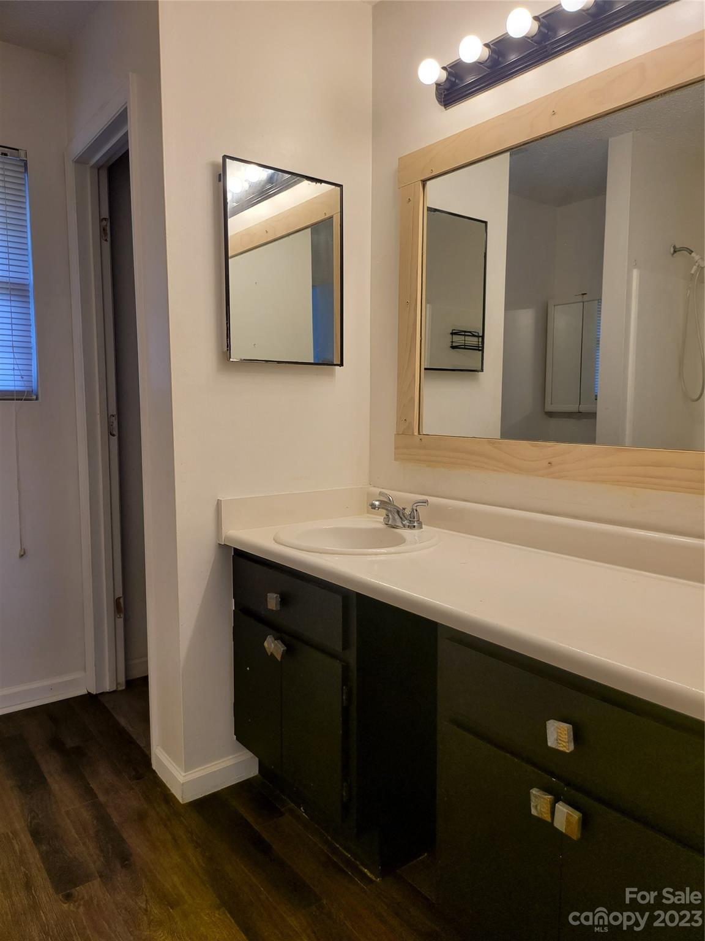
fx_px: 706
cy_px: 470
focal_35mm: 26
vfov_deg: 67.3
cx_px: 352
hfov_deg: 53.1
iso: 40
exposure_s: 1/129
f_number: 1.8
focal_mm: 5
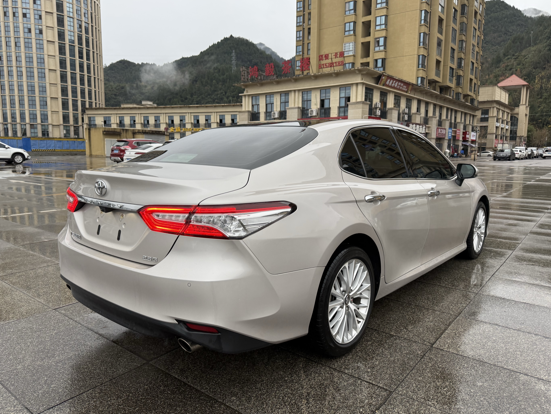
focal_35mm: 25
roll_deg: +0.6
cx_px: 272
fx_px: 398
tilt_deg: -7.5
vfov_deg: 54.9
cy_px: 200
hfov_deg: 69.4
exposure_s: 1/121
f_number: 1.78
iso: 125
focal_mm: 6.76
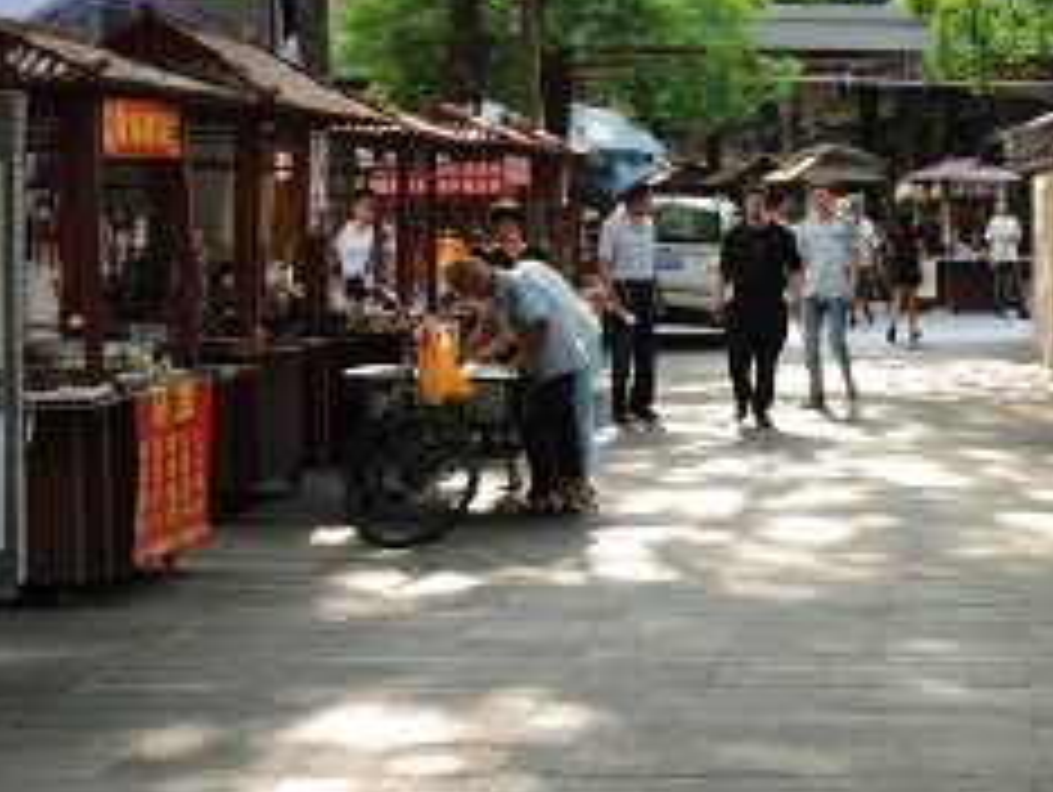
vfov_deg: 15.4
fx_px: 2923
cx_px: 1120
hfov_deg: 19.6
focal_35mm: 96
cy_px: 220
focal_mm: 26
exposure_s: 1/25
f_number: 5
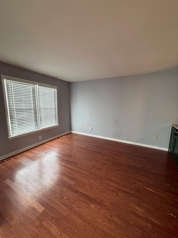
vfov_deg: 102.1
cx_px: 89
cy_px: 119
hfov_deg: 85.7
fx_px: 96
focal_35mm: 14
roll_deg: -0.7
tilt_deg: -9.0
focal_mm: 2.22
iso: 320
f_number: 2.2
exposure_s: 1/60
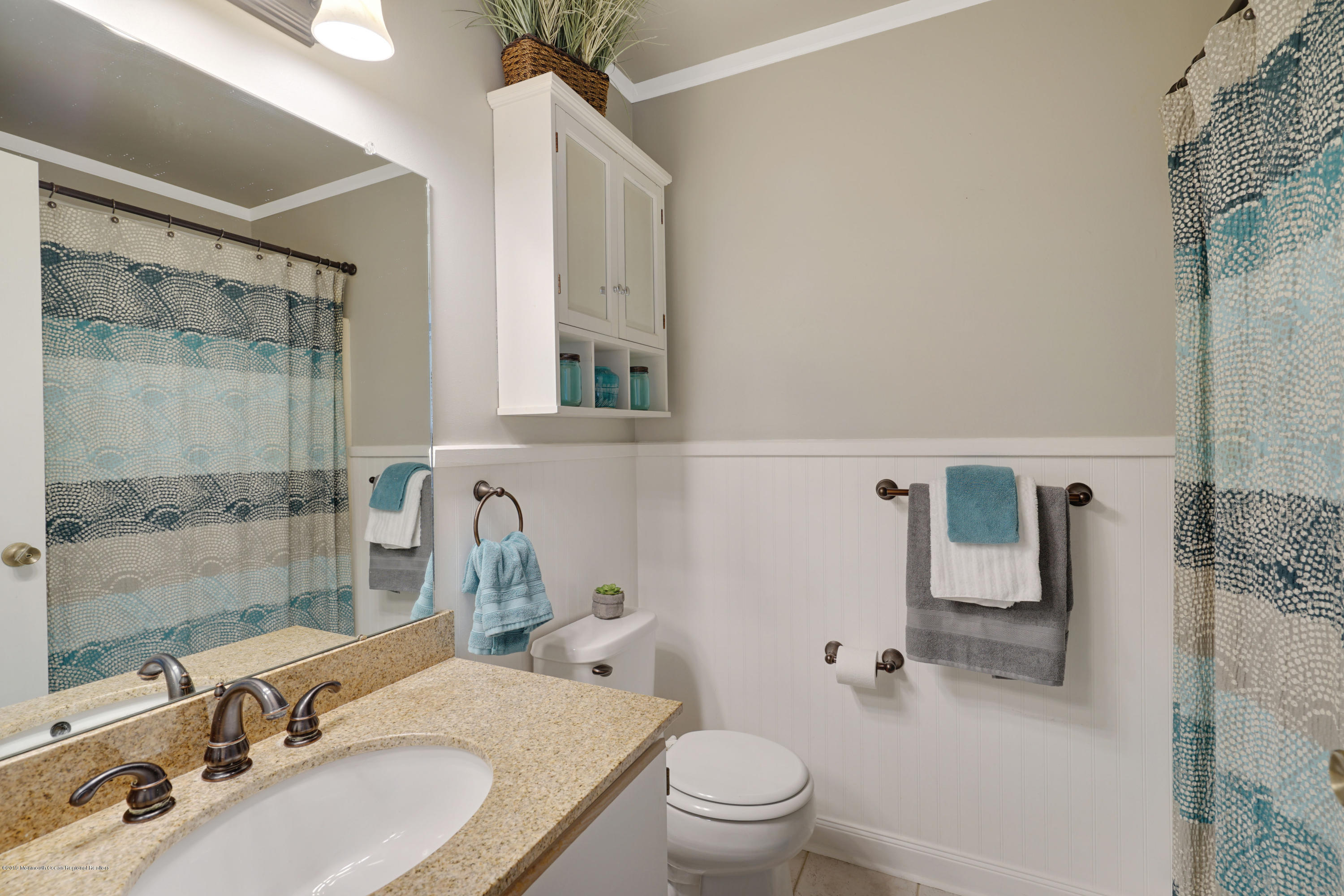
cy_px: 448
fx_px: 597
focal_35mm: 16
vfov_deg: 73.7
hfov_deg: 96.7
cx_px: 672
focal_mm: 16
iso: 200
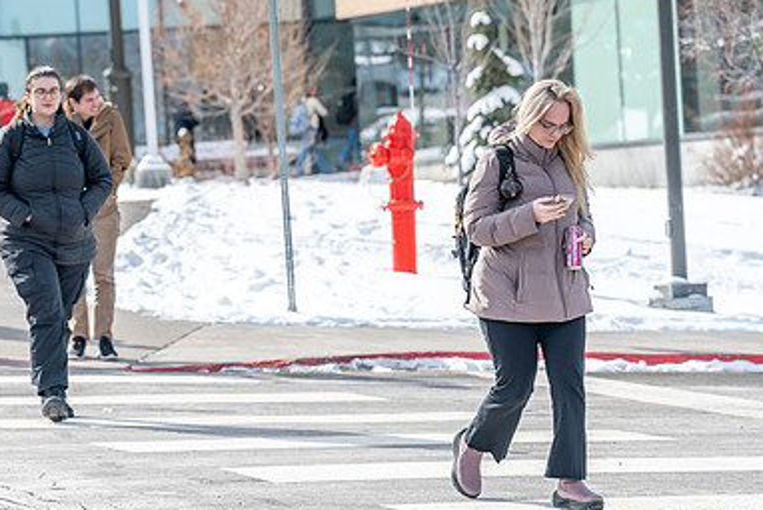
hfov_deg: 11.3
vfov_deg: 7.6
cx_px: 346
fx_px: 3859
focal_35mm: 182
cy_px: 219
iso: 100
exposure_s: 1/800
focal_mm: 120
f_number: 4.5
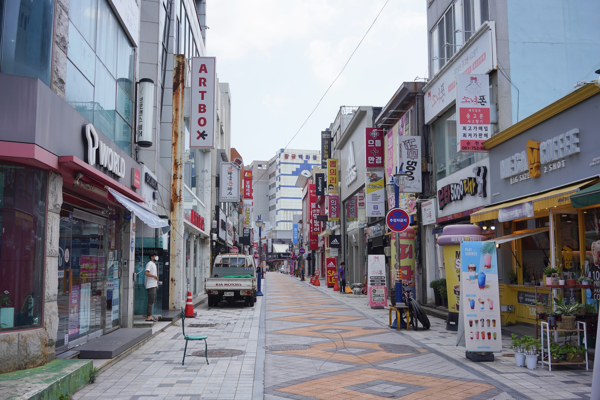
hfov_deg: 54.4
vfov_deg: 37.9
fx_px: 583
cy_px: 200
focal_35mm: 35
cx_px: 300
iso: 100
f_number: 11
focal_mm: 35
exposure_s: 1/100
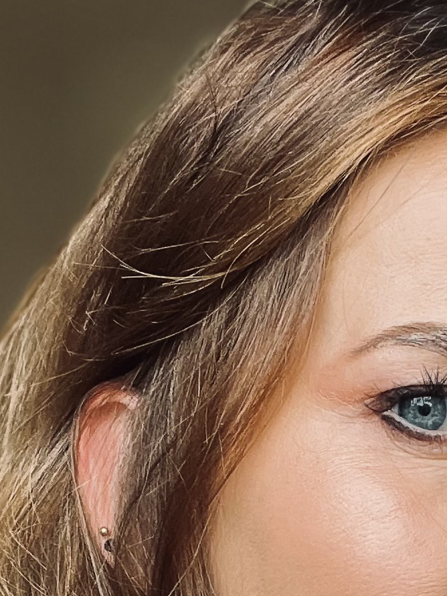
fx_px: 1791
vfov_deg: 17.7
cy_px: 775
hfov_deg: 14.0
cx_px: 451
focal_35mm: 104
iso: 64
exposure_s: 1/121
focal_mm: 2.71
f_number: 2.2
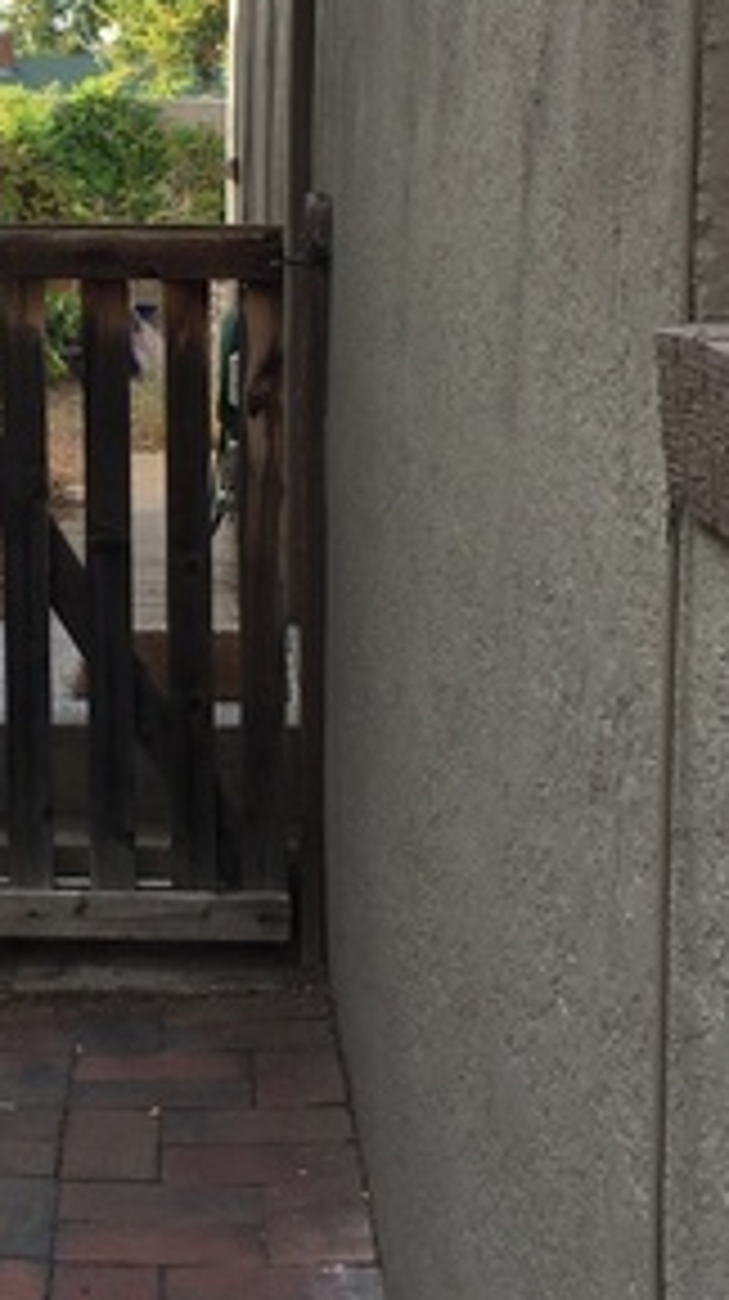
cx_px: -4
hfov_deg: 16.2
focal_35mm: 73
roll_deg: -0.6
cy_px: 353
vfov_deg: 28.6
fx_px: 2515
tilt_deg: -1.8
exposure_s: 1/299
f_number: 2.2
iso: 25
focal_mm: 4.15
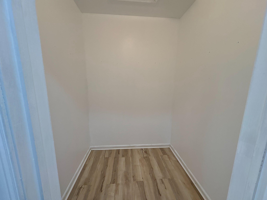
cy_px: 100
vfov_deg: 85.7
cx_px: 134
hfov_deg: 102.1
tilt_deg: -11.5
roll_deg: -0.2
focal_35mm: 14
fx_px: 108
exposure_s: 1/120
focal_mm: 2.22
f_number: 2.2
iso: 100
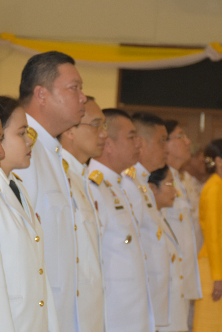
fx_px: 1757
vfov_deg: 10.8
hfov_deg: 7.2
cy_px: 193
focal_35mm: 190
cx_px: 73
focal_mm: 70
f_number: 5
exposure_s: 1/60
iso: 1000
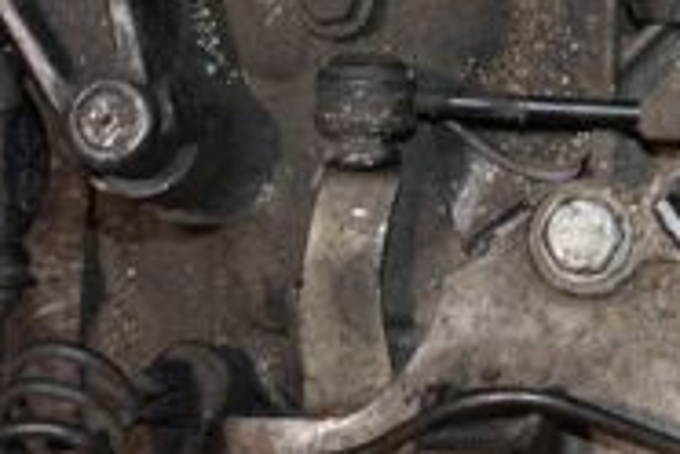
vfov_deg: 10.5
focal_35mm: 129
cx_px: 548
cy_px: -44
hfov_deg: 15.8
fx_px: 2431
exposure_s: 1/60
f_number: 5
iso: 800
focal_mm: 25
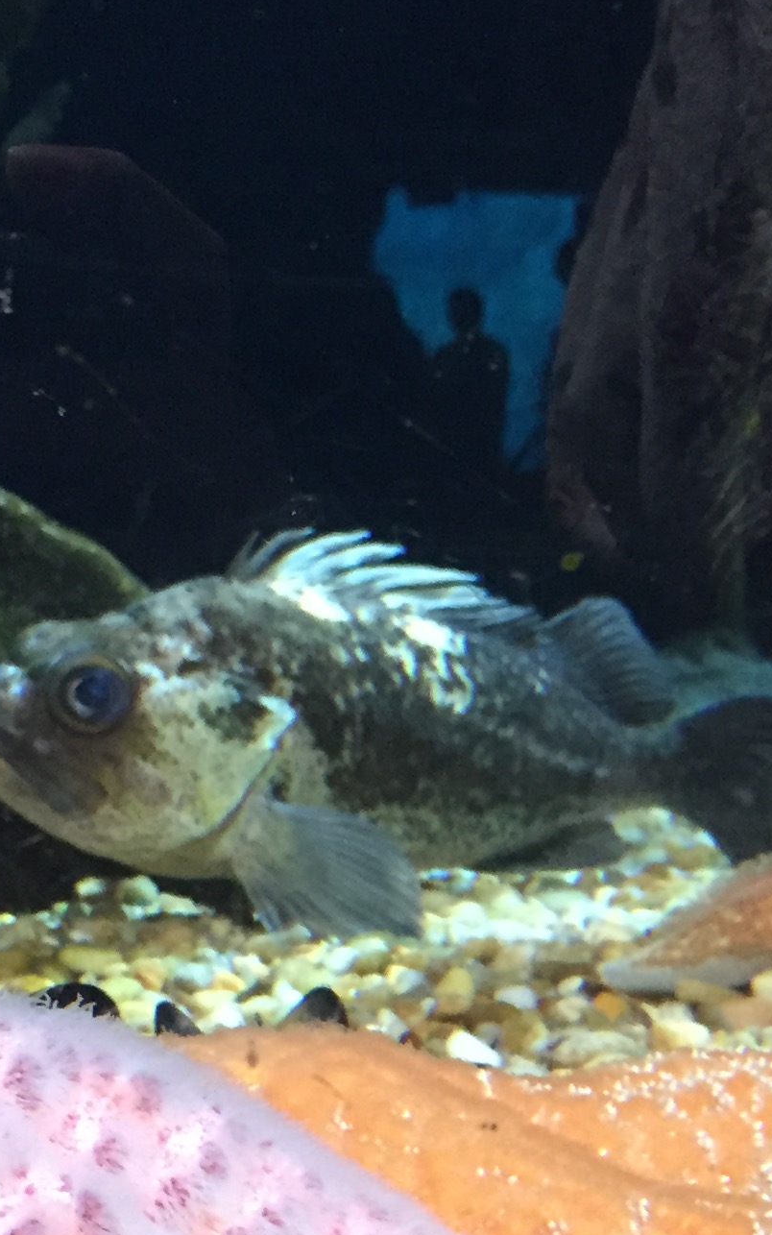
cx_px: 621
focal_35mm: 78
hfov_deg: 16.6
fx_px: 2625
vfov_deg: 25.9
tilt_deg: -12.8
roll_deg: -0.2
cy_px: 1017
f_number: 2.2
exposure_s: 1/15
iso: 250
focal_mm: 4.15
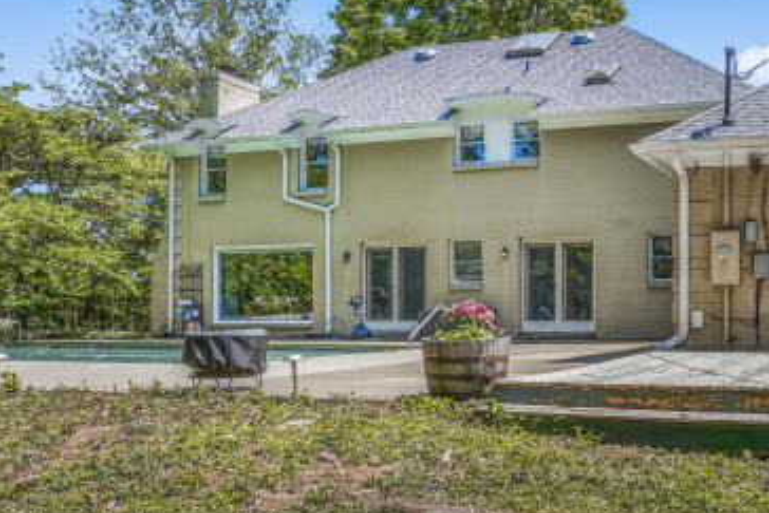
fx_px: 748
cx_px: 687
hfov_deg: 48.8
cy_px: 344
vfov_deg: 37.5
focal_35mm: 35
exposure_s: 1/80
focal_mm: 17
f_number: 10
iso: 100
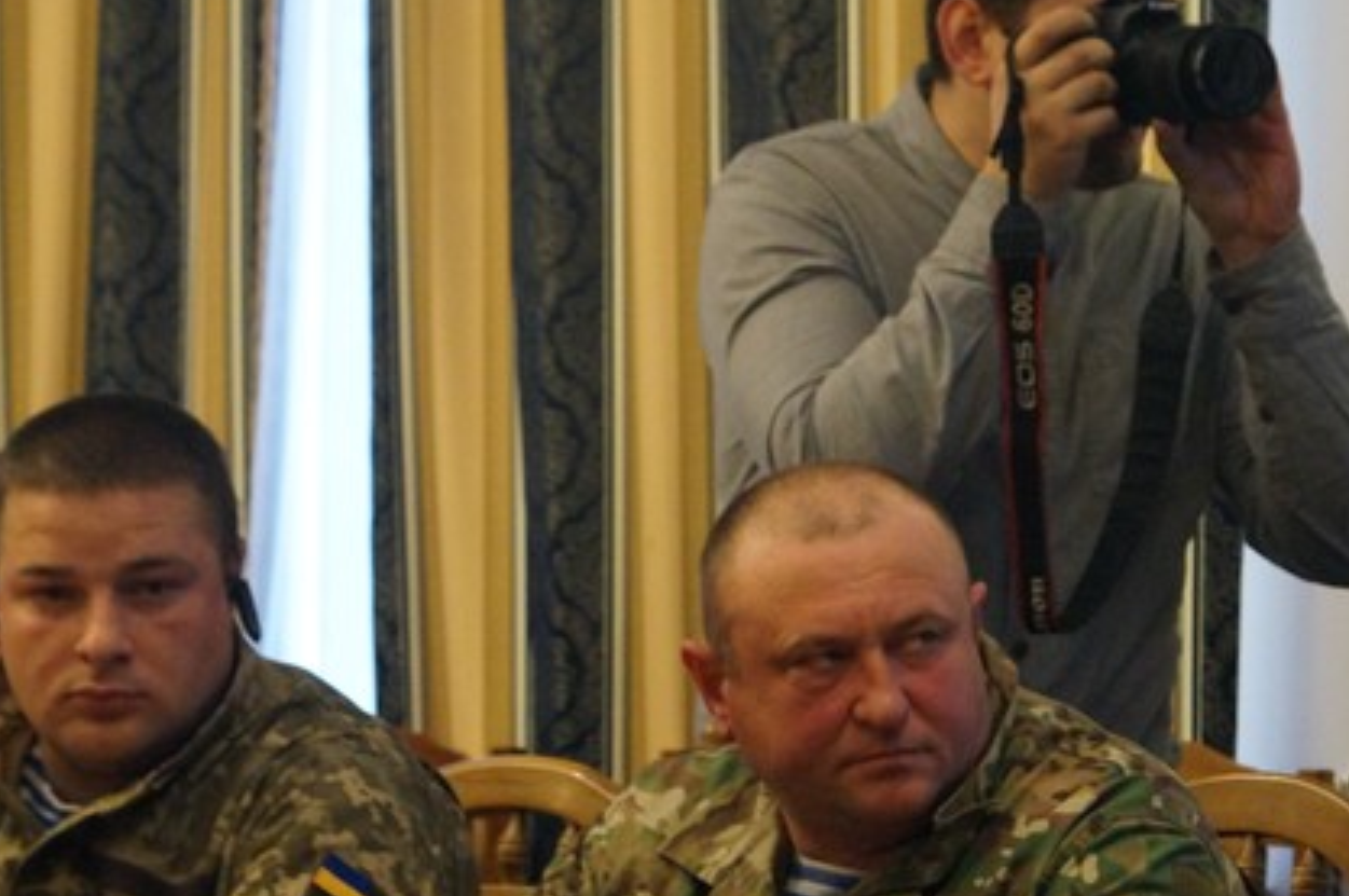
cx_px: 802
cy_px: 636
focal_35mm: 151
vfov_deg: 9.1
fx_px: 5652
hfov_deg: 13.6
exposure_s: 1/80
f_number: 5.6
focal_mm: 60
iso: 3200
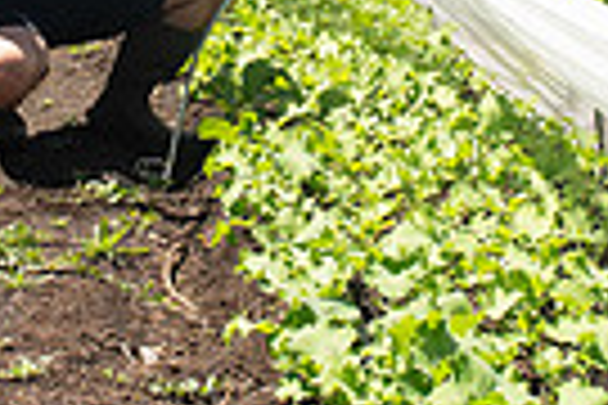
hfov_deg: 19.7
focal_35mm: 103
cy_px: -97
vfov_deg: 12.9
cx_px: 158
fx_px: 1739
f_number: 4.5
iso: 500
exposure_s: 1/2500
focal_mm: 24
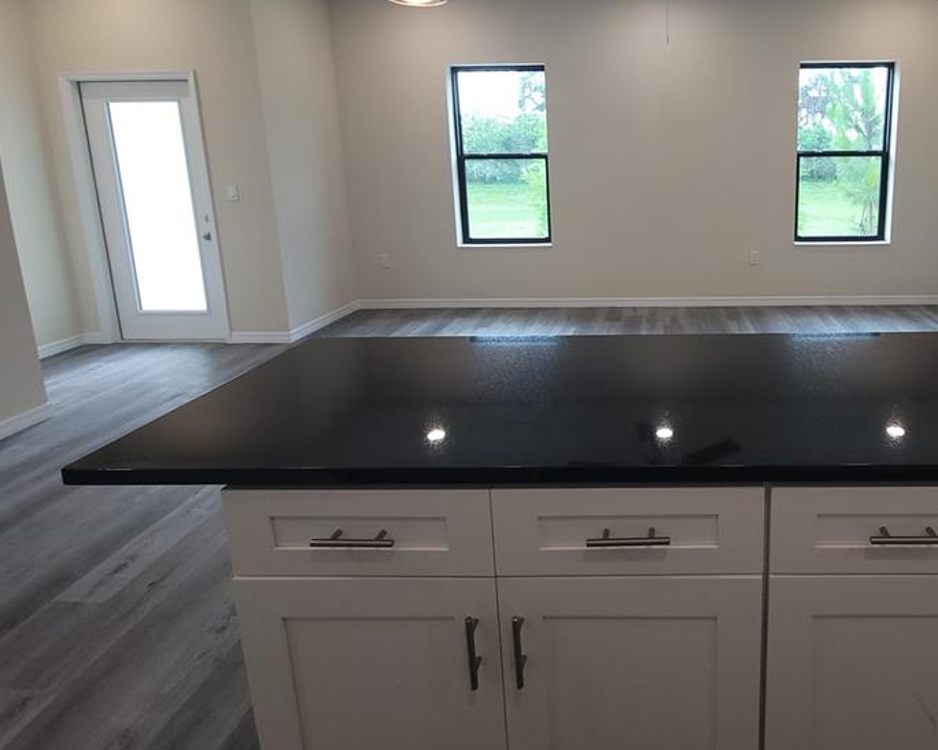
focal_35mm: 19
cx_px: 660
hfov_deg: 79.2
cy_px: 251
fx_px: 527
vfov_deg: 68.9
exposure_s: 1/60
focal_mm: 2.2
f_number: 2.2
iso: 80
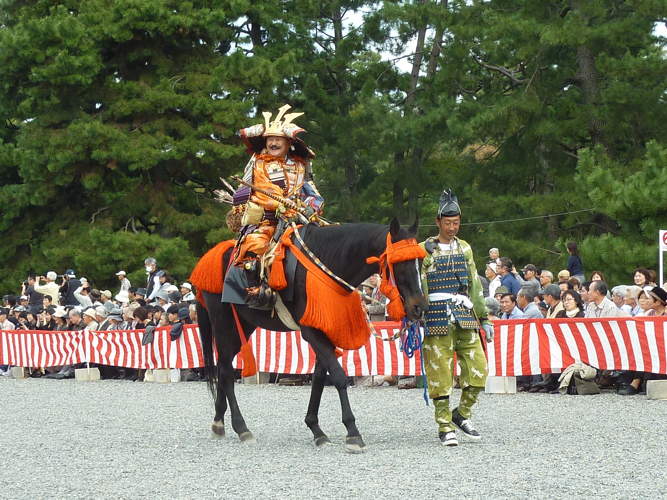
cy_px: 250
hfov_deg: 18.5
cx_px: 334
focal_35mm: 106
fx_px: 2042
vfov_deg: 14.0
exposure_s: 1/200
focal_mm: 9.7
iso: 80
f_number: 3.9
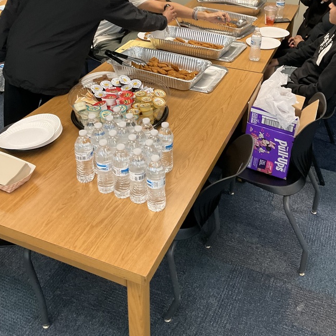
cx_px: 174
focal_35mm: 41
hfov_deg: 40.9
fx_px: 450
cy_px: 78
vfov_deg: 39.6
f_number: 1.8
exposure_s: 1/60
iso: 100
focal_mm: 3
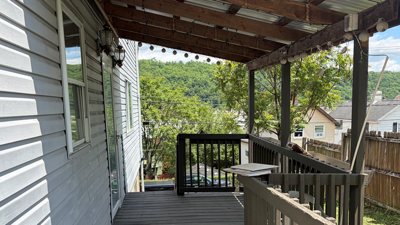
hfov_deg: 59.5
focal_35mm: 33
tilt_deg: -6.3
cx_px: 205
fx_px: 350
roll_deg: +1.8
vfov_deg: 35.4
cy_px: 142
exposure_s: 1/1751
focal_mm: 5.96
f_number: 1.6
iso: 50
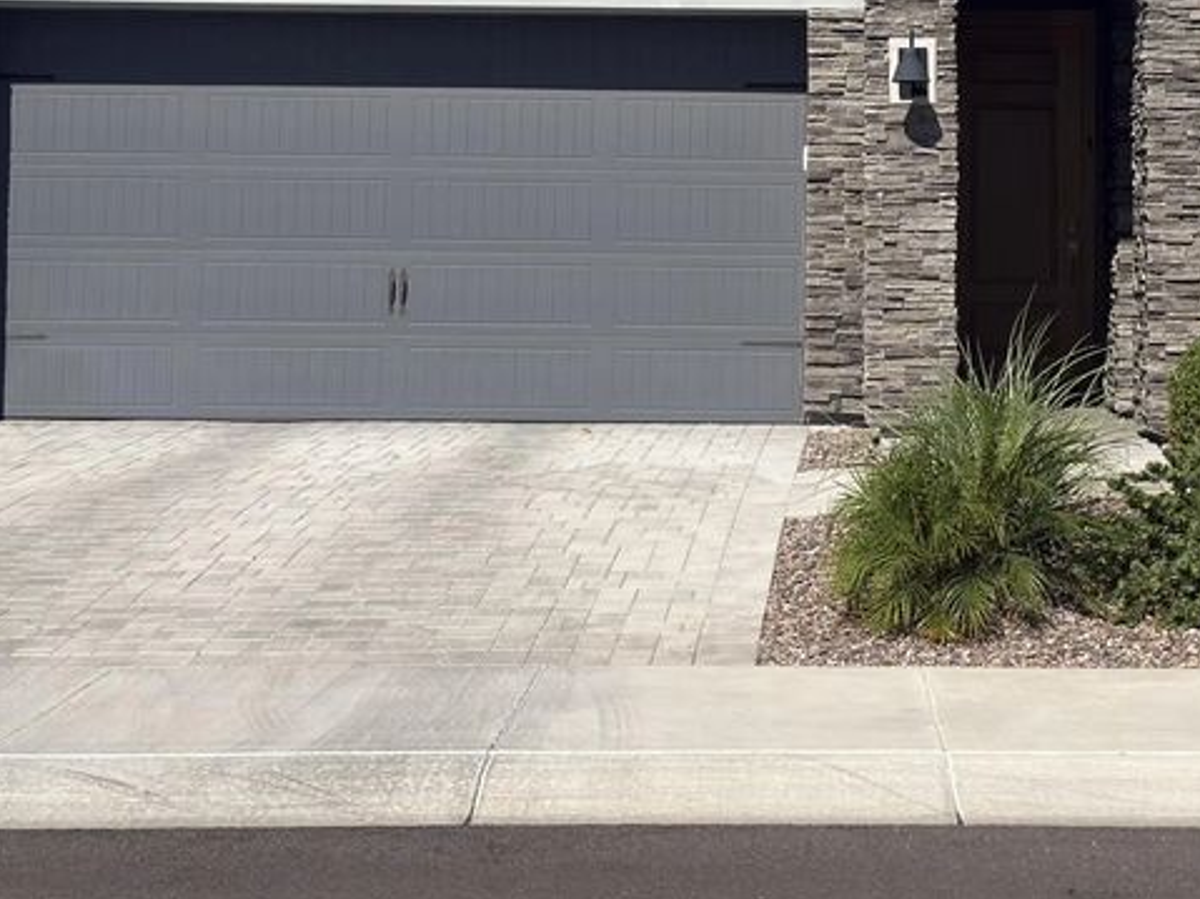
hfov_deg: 25.2
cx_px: 832
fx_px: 2669
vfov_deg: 18.8
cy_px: 108
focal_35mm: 77
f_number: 1.78
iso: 64
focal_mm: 6.76
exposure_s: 1/6897
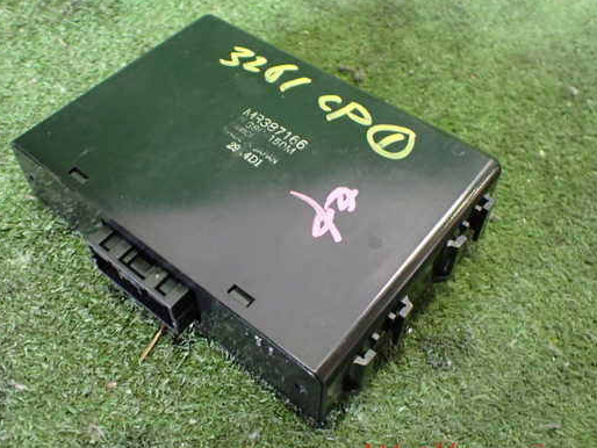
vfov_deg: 40.7
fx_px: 604
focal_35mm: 35
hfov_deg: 52.6
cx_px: 280
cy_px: 209
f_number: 2.3
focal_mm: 5.4
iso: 800
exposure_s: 1/30
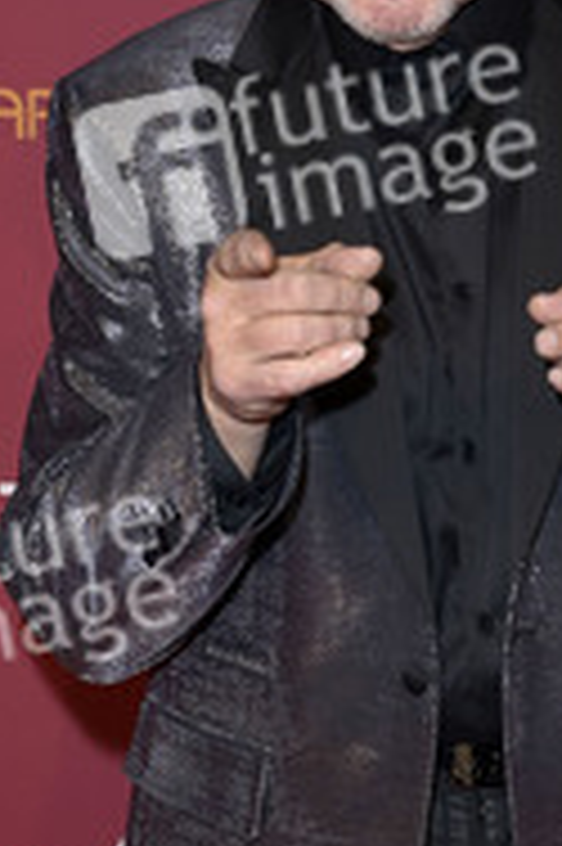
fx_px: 2745
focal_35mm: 117
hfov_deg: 11.7
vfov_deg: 17.5
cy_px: 378
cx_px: 436
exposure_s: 1/250
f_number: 5.6
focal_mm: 55
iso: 640
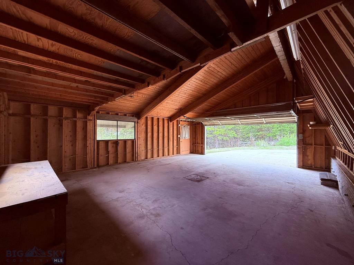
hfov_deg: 102.1
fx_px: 143
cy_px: 132
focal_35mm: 14
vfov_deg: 85.7
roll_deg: -0.6
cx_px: 177
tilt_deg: +1.3
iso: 125
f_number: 2.2
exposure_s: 1/99
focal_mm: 2.22
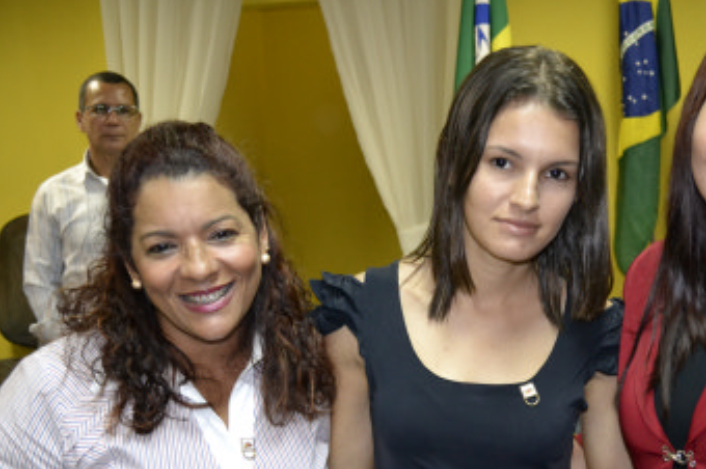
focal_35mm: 53
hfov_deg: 37.2
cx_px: 461
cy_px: 319
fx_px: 1038
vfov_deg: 25.3
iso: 2500
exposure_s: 1/60
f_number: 4
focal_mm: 24
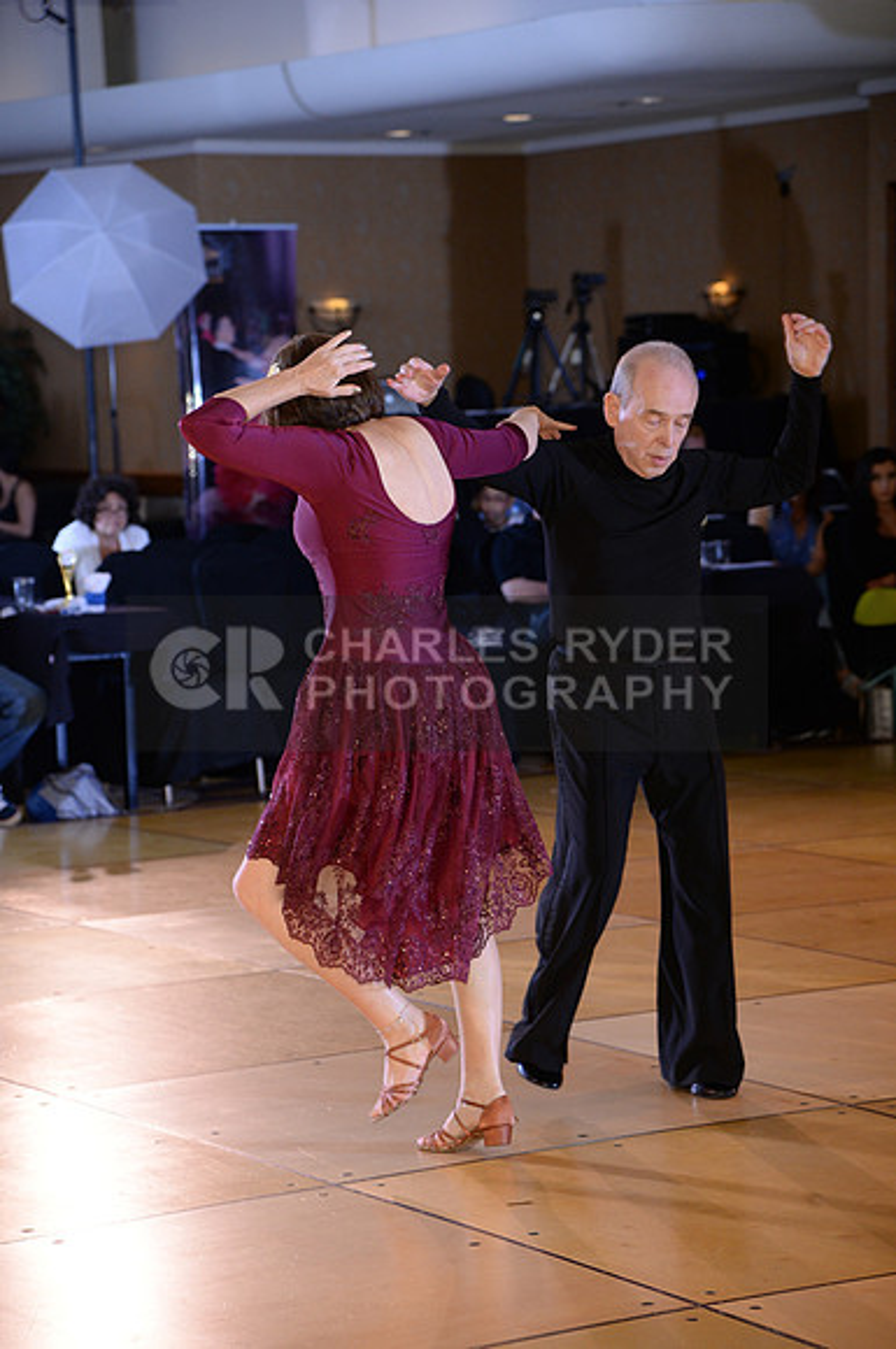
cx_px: 448
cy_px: 674
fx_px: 3931
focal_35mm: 105
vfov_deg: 19.5
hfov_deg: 13.0
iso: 1600
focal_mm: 105
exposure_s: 1/250
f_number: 5
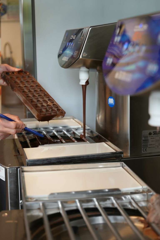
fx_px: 373
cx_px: 80
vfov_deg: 35.6
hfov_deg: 24.2
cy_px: 120
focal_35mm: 56
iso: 500
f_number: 4
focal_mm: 56
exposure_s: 1/160
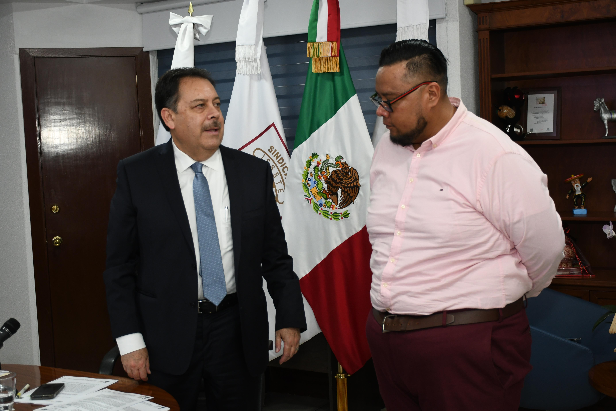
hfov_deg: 41.1
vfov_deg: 28.1
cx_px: 308
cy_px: 206
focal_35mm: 48
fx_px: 821
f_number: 4
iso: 1000
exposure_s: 1/100
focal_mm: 32
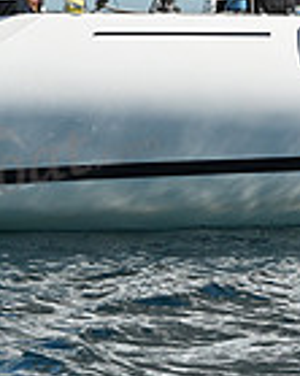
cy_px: 4
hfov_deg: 5.6
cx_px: 303
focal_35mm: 274
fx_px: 3044
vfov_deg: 7.0
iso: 320
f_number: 9
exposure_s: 1/1000
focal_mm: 70
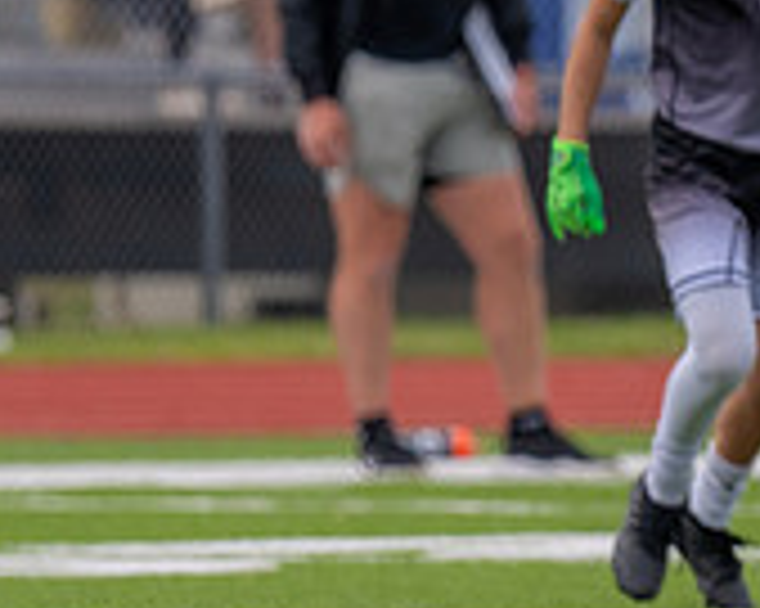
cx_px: 1518
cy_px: 403
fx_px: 21738
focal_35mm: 967
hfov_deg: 2.0
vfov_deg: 1.6
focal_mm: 141
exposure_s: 1/2000
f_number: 2.8
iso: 100
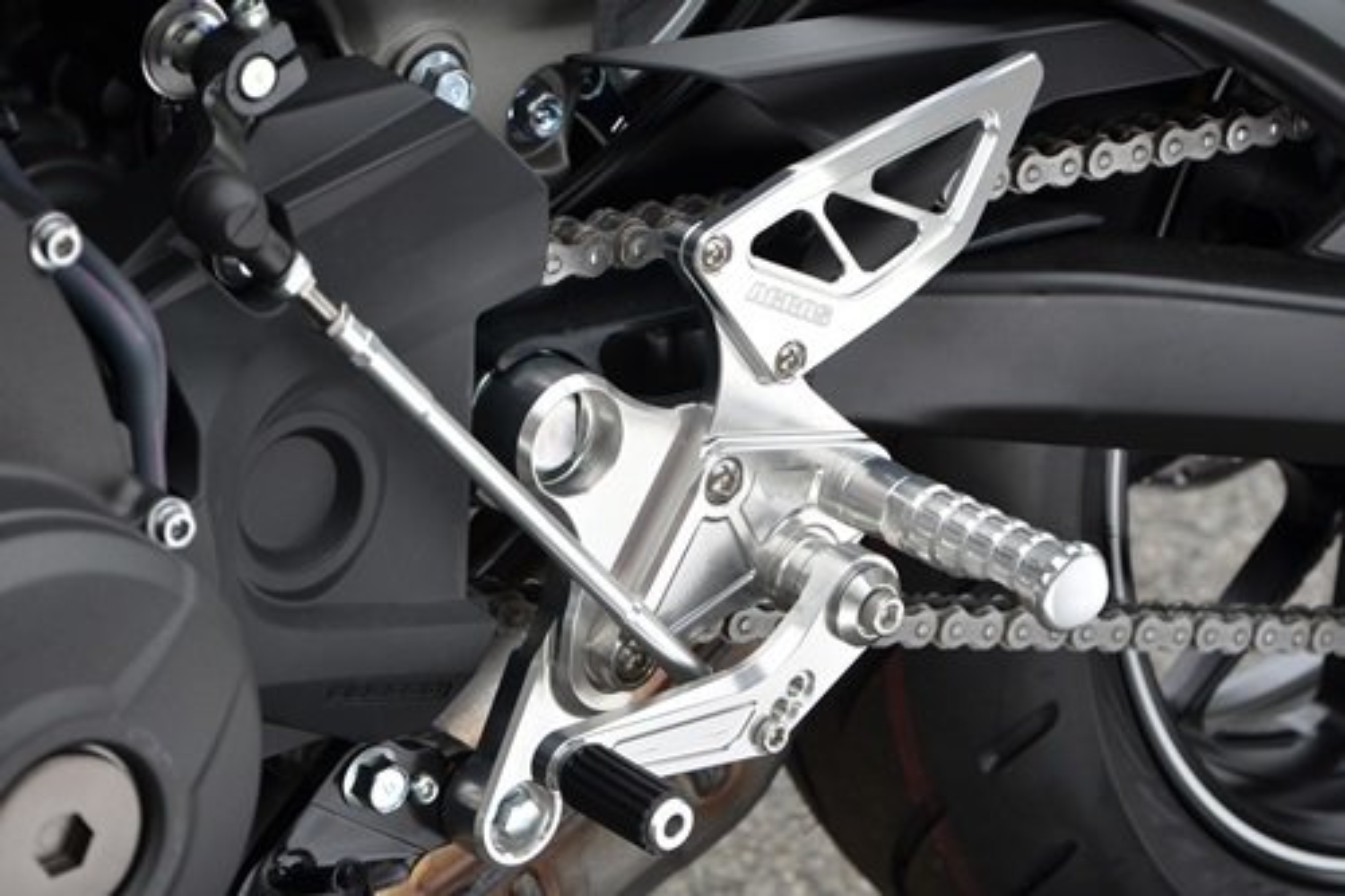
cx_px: 672
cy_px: 448
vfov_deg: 13.8
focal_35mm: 99
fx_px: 3697
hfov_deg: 20.6
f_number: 7.1
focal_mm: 66
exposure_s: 1/200
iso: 200
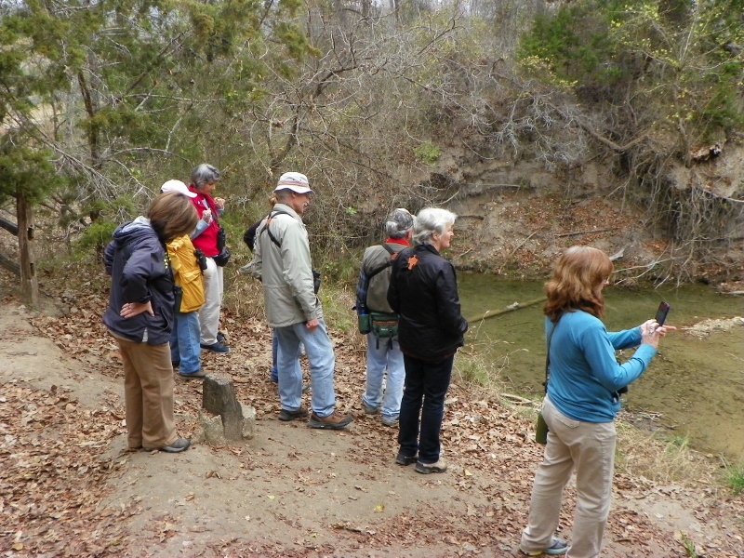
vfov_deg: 41.8
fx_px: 731
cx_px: 372
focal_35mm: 34
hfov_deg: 54.0
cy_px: 279
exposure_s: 1/100
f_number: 5.6
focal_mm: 6.1
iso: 200
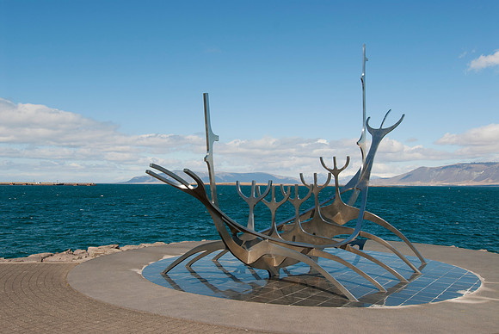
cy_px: 167
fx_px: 499
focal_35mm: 36
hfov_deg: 53.1
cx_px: 250
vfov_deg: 37.0
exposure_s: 1/250
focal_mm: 24
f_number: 8
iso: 100
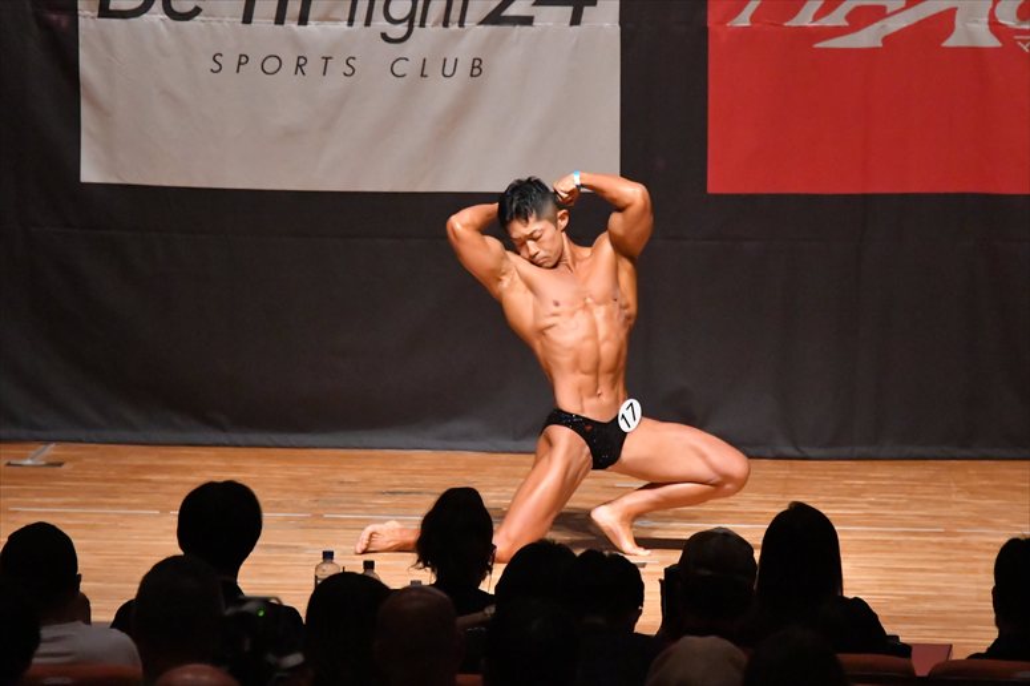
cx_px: 515
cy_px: 343
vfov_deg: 5.4
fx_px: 7292
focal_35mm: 255
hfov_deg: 8.1
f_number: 5.6
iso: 12800
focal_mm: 170
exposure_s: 1/400
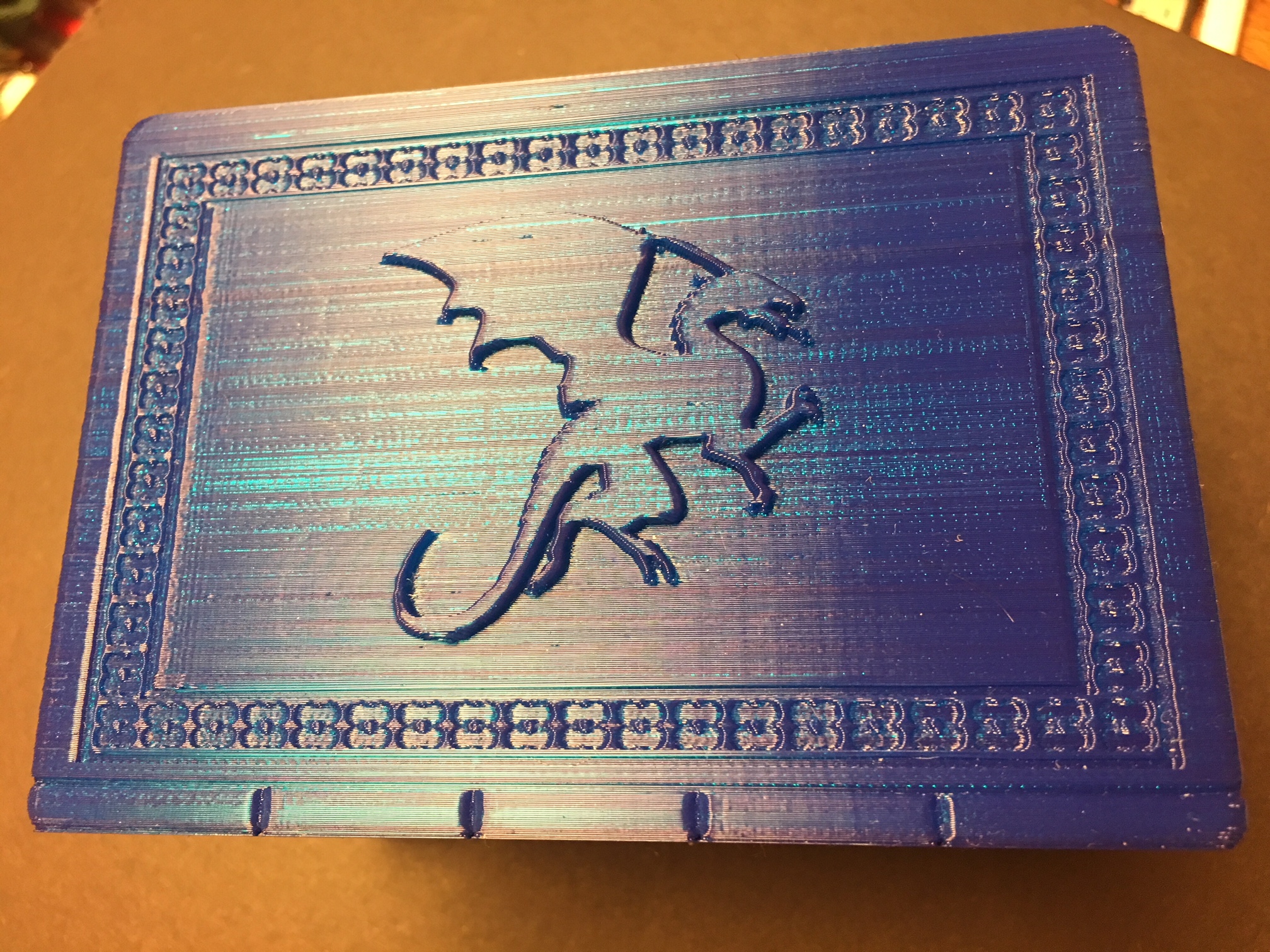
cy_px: 476
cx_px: 635
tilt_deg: -68.5
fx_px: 1064
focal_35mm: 29
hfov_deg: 61.7
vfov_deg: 48.2
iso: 80
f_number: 2.2
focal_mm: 4.15
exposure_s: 1/15
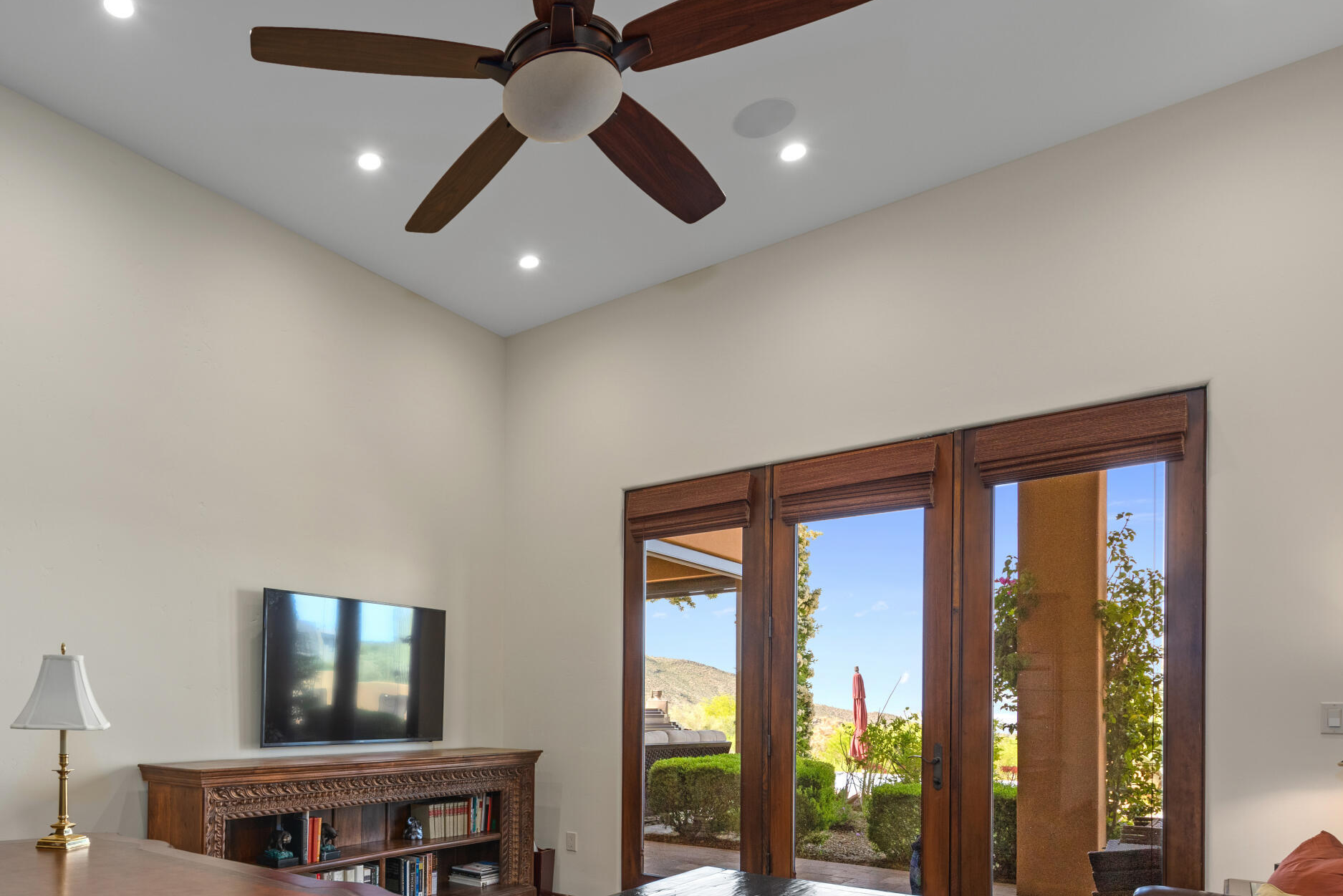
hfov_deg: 70.6
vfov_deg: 50.4
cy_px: 696
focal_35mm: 24
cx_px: 404
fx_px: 895
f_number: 6.3
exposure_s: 1/6
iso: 320
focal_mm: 15
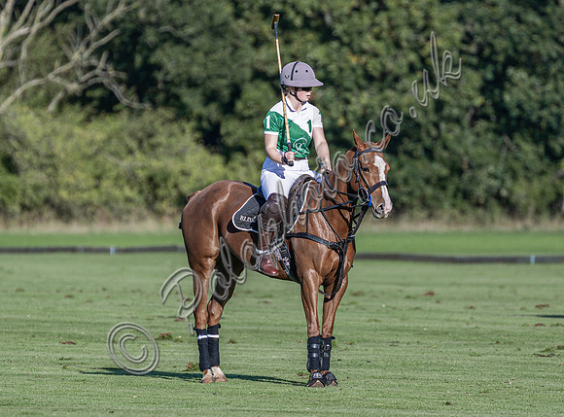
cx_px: 298
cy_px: 230
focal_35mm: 819
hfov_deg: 2.4
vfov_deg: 1.8
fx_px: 13285
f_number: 5.6
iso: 400
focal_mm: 400
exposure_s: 1/2000
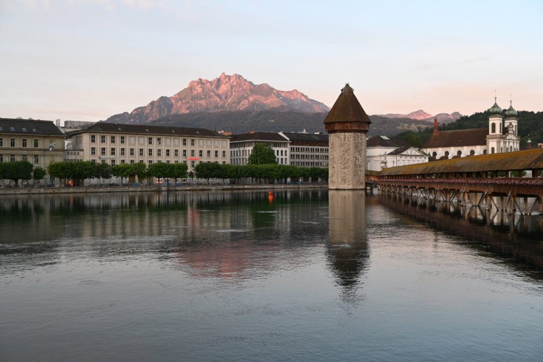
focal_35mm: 36
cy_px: 181
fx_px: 543
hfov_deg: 53.1
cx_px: 272
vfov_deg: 36.9
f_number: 8
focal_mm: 24
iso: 400
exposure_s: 1/30
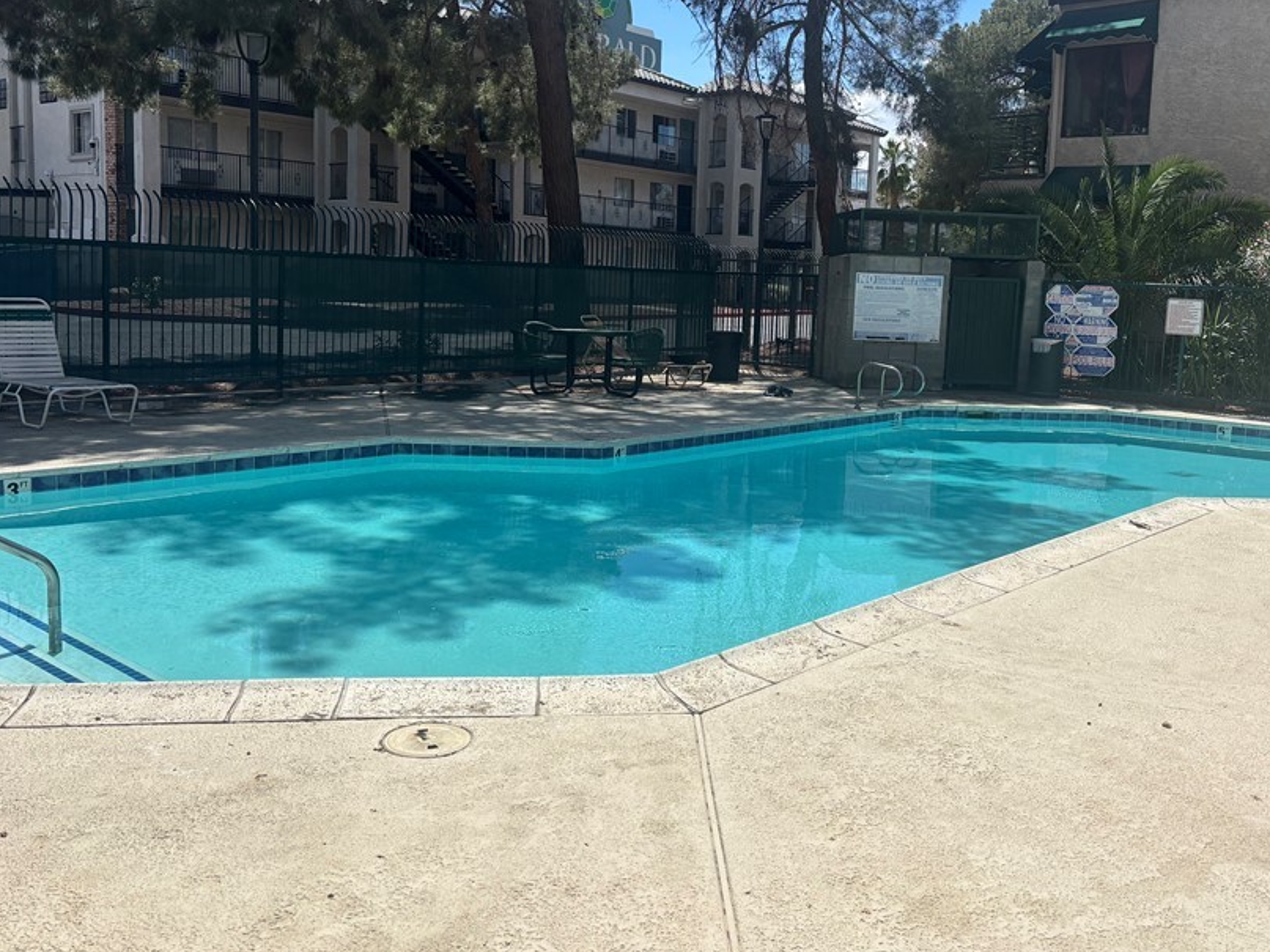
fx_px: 1211
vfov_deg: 42.9
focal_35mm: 33
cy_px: 422
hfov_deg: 55.2
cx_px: 703
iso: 50
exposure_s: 1/6711
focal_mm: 5.96
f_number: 1.6
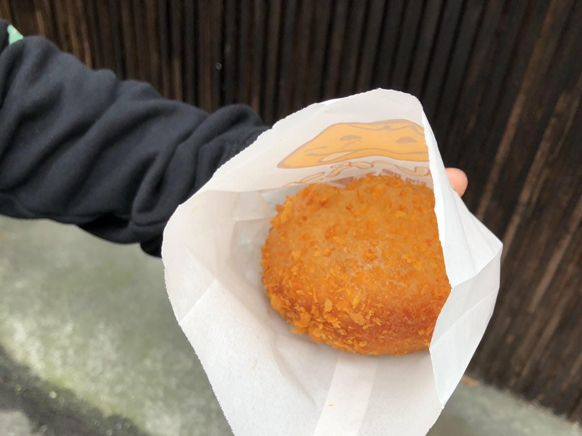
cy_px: 301
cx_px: 295
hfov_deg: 49.0
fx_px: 639
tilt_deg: -45.6
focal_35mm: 38
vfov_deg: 37.2
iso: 20
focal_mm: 3.99
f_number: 1.8
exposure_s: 1/552
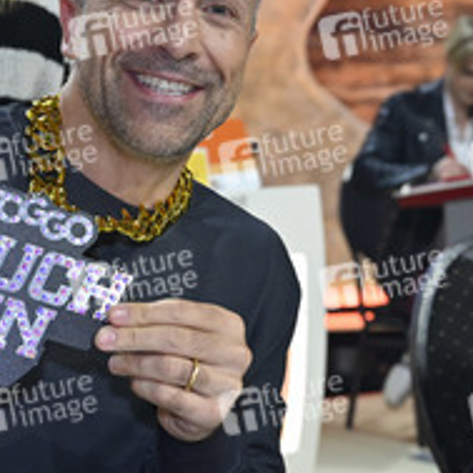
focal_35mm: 81
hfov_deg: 21.0
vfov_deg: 21.4
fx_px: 1252
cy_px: 218
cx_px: 66
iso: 1000
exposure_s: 1/200
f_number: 4
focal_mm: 40
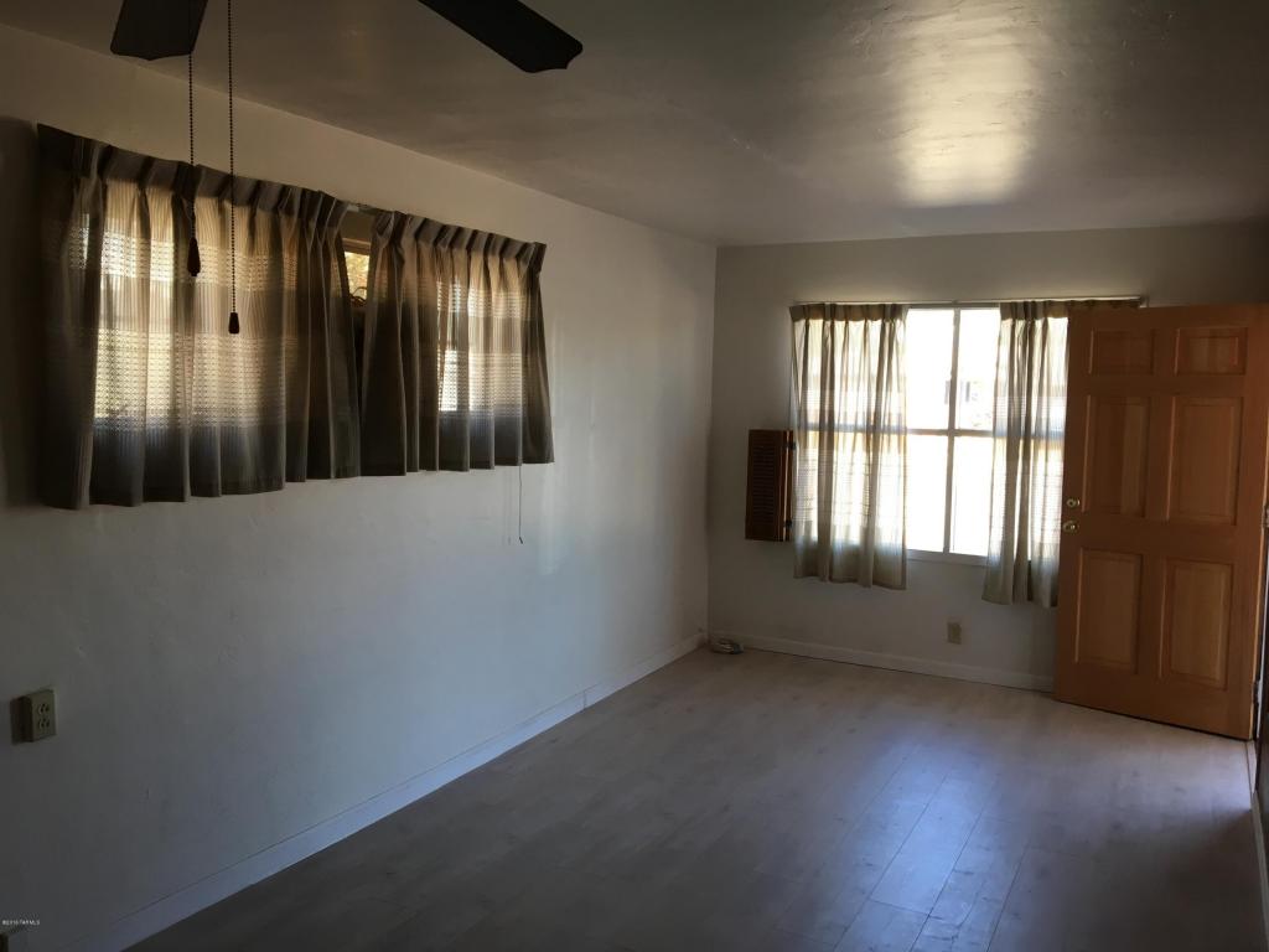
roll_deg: -1.4
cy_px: 476
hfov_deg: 61.7
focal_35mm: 29
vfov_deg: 48.2
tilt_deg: -4.1
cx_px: 634
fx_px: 1063
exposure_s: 1/30
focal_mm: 4.15
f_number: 2.2
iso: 25
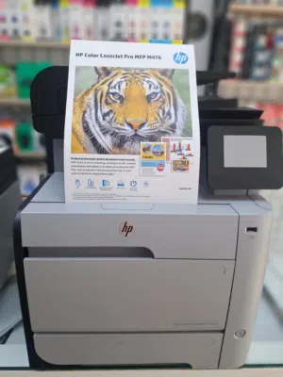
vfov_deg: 71.6
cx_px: 142
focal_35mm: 24
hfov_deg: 56.8
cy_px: 188
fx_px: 262
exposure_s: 1/100
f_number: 1.8
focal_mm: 5.23
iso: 50
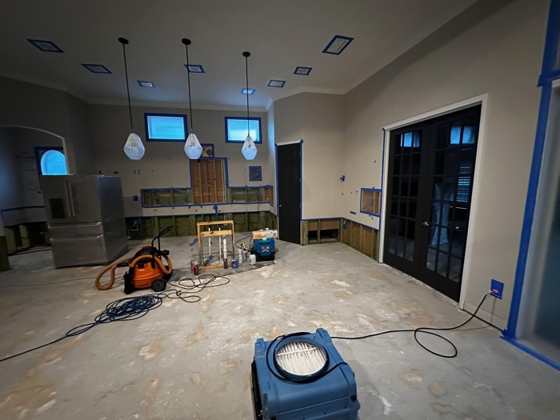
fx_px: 226
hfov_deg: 102.1
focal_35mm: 14
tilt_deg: -7.6
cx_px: 280
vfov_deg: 85.7
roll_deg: +0.7
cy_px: 210
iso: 1250
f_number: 2.2
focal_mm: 2.22
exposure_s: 1/40
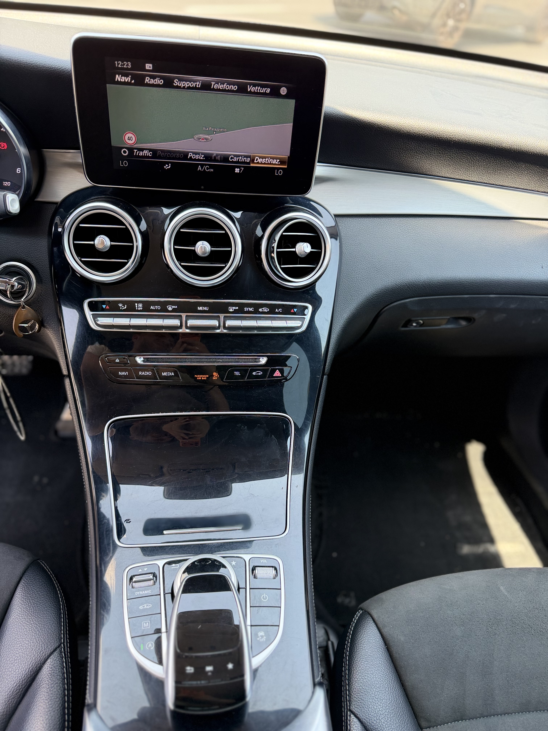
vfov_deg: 71.6
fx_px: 507
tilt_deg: -42.4
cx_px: 274
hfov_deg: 56.8
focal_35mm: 24
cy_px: 366
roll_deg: -9.5
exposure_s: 1/214
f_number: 1.78
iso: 160
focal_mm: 6.76
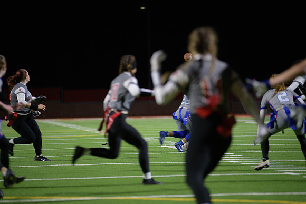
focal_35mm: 200
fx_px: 1700
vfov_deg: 6.9
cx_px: 153
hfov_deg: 10.3
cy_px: 102
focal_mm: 200
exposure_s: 1/200
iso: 1100
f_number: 2.8
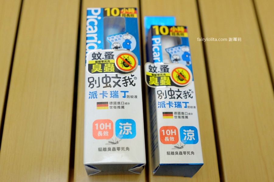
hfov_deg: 54.4
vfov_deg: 37.9
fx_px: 266
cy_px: 91
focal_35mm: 35
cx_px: 137
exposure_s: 1/50
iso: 2000
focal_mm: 23
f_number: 2.8
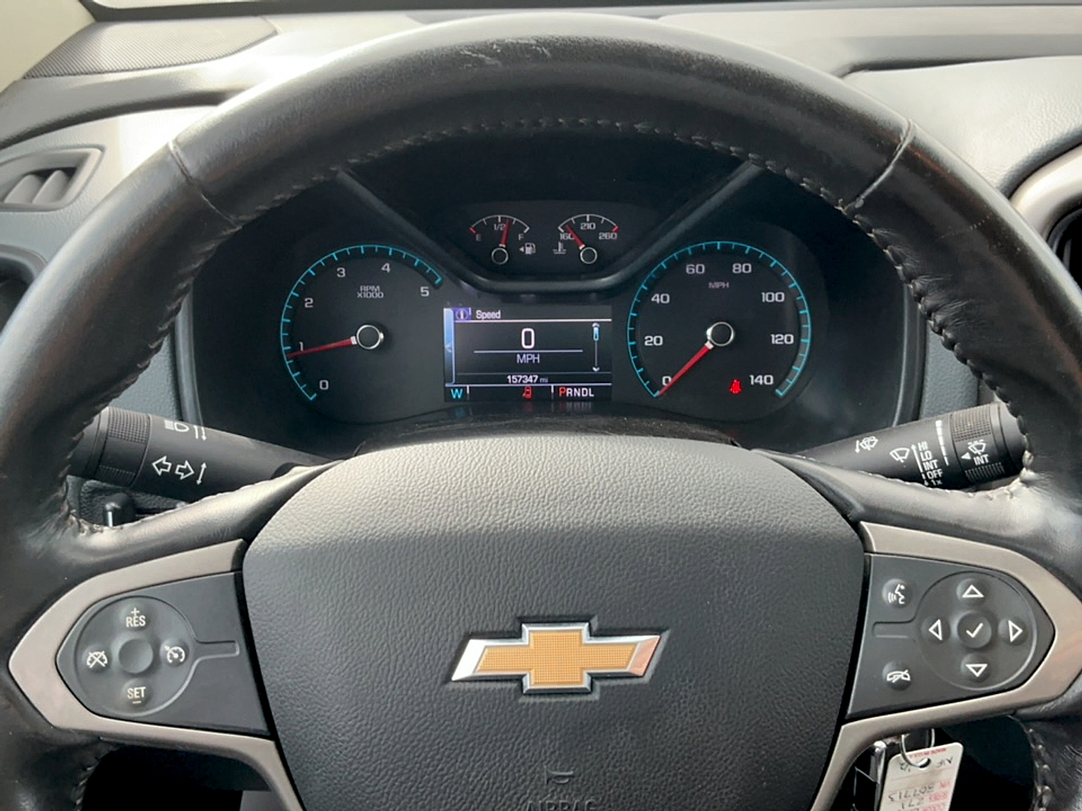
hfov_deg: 60.0
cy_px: 406
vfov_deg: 46.8
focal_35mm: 30
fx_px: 938
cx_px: 541
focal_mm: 3
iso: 64
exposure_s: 1/120
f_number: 1.8
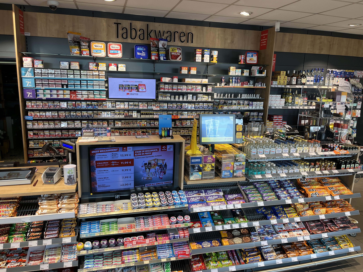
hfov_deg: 67.3
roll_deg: -1.3
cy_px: 136
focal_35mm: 26
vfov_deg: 53.1
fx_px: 273
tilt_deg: -13.1
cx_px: 182
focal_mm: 5.1
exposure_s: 1/100
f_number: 1.6
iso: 64
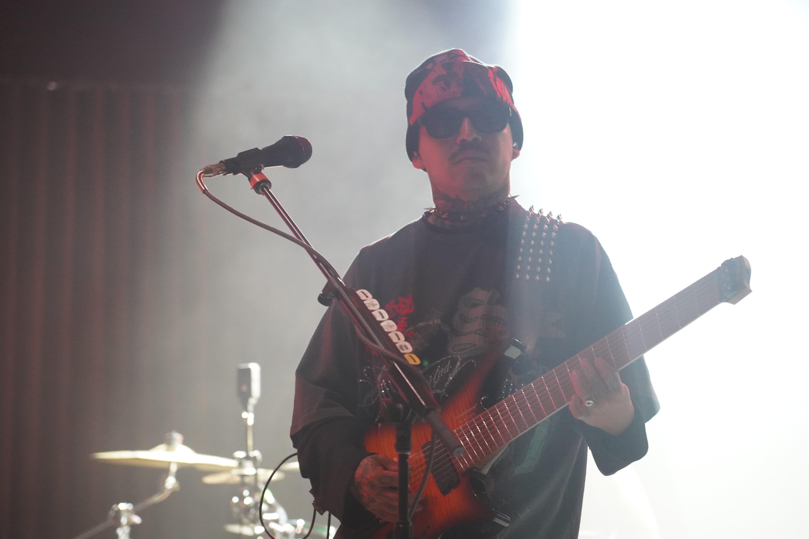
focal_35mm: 105
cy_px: 270
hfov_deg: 19.5
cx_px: 404
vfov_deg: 13.0
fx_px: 2359
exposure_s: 1/160
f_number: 4
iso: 8000
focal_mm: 105
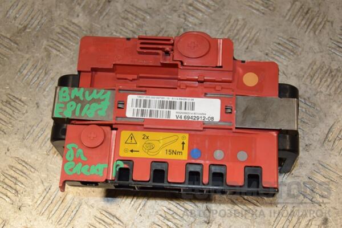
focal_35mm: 63
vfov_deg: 21.6
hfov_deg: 31.9
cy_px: 114
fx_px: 598
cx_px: 171
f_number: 6.3
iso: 800
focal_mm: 42
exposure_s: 1/200
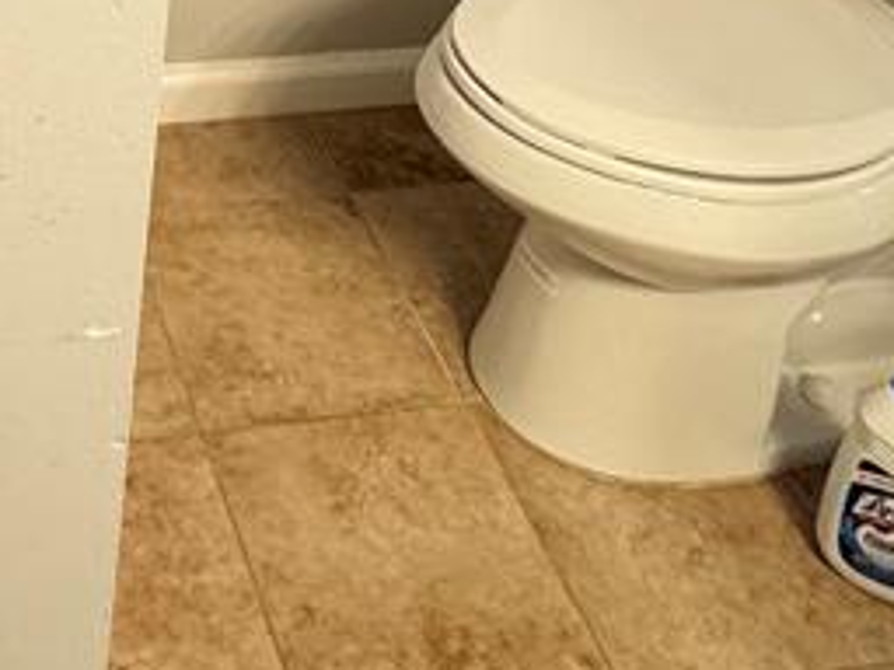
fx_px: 1446
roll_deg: -1.5
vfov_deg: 20.1
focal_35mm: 56
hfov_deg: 30.7
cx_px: -84
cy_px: -482
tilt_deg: -18.5
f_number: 2.2
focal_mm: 2.22
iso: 320
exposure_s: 1/60
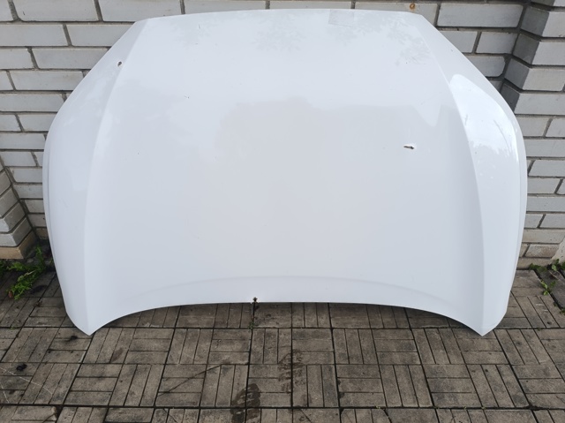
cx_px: 282
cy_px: 212
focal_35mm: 24
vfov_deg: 56.8
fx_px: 391
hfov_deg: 71.6
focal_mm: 6.14
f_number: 1.65
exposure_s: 1/197
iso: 50
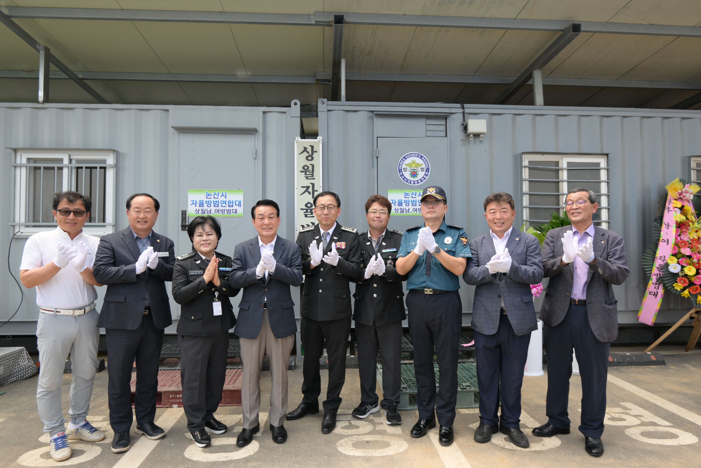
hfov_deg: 81.2
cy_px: 234
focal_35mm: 21
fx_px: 409
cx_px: 350
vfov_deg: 59.5
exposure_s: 1/250
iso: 100
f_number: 5
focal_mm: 21
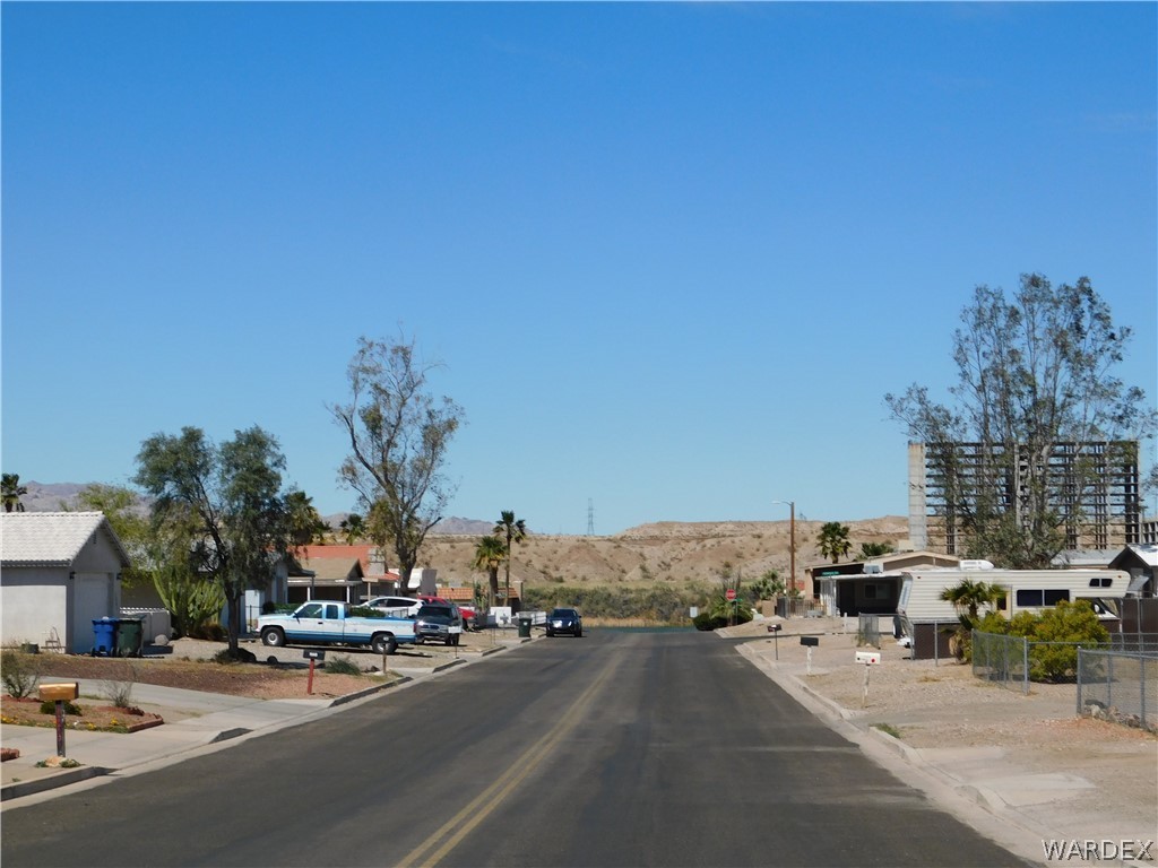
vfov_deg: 22.3
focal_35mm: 66
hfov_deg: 29.4
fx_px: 2208
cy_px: 434
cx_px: 579
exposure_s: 1/500
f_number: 8.4
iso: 125
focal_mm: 11.7
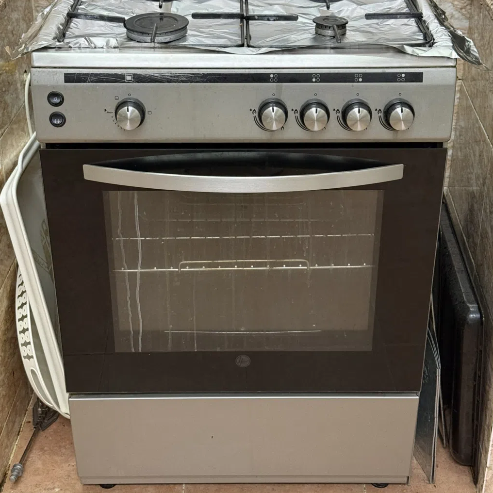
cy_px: 198
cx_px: 247
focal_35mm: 57
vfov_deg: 30.0
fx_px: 918
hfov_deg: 30.0
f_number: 1.78
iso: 320
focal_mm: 6.76
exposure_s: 1/33
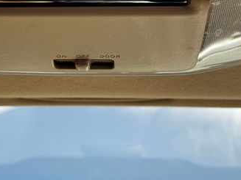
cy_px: 10
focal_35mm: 94
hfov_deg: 20.8
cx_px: 85
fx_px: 654
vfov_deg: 15.5
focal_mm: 6.76
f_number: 1.78
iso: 64
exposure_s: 1/540
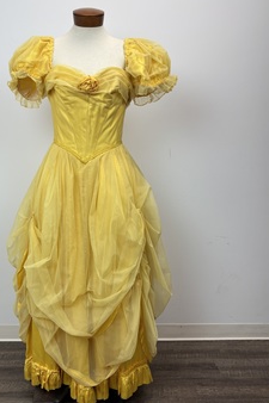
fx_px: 359
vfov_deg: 58.6
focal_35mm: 32
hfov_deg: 40.8
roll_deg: -1.6
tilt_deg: -15.6
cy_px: 227
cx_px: 102
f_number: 1.6
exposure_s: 1/149
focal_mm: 5.96
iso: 40
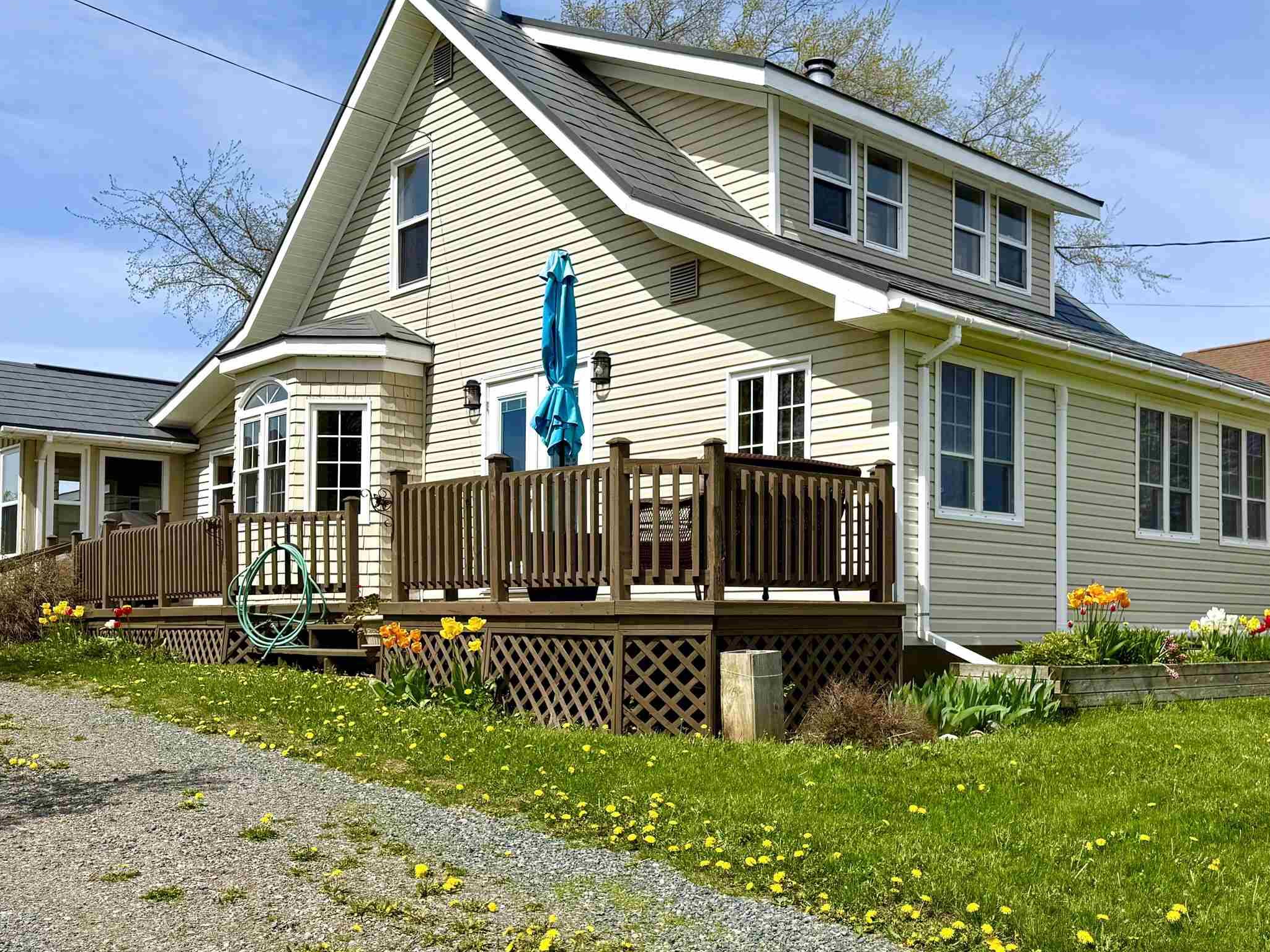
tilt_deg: +2.4
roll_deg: +0.1
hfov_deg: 50.6
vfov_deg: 39.5
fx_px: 1321
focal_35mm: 36
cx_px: 823
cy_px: 565
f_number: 1.78
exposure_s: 1/6711
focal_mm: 6.76
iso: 80
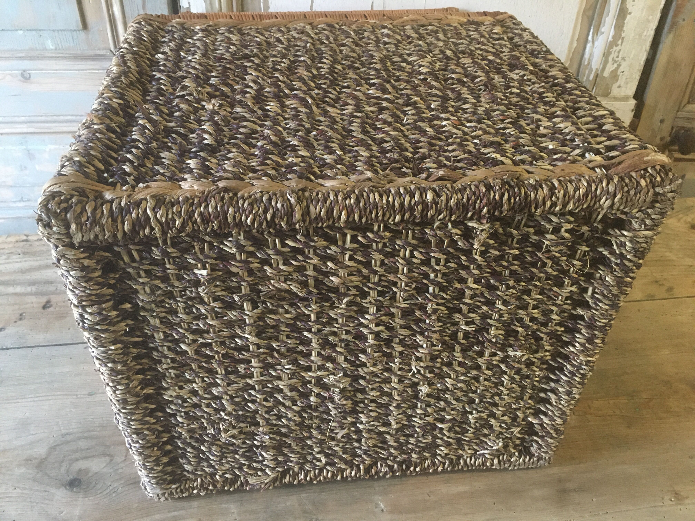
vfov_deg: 48.2
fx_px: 582
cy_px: 260
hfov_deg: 61.7
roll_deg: -2.0
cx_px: 348
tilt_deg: -38.6
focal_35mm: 29
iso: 250
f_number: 2.2
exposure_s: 1/33
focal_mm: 4.15
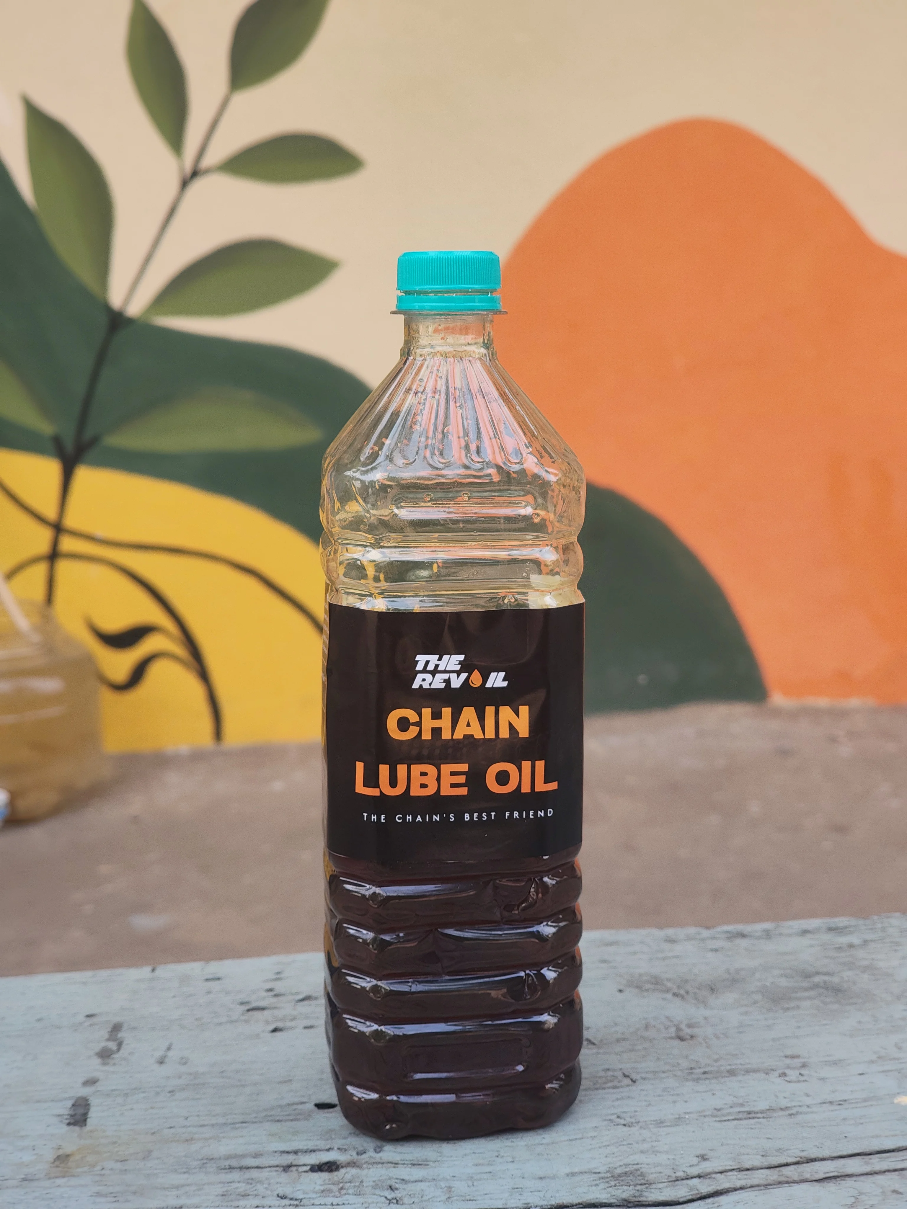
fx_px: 1747
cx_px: 454
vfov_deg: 38.2
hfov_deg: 29.1
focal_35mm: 50
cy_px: 604
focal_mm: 7.1
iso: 50
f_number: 2
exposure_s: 1/182
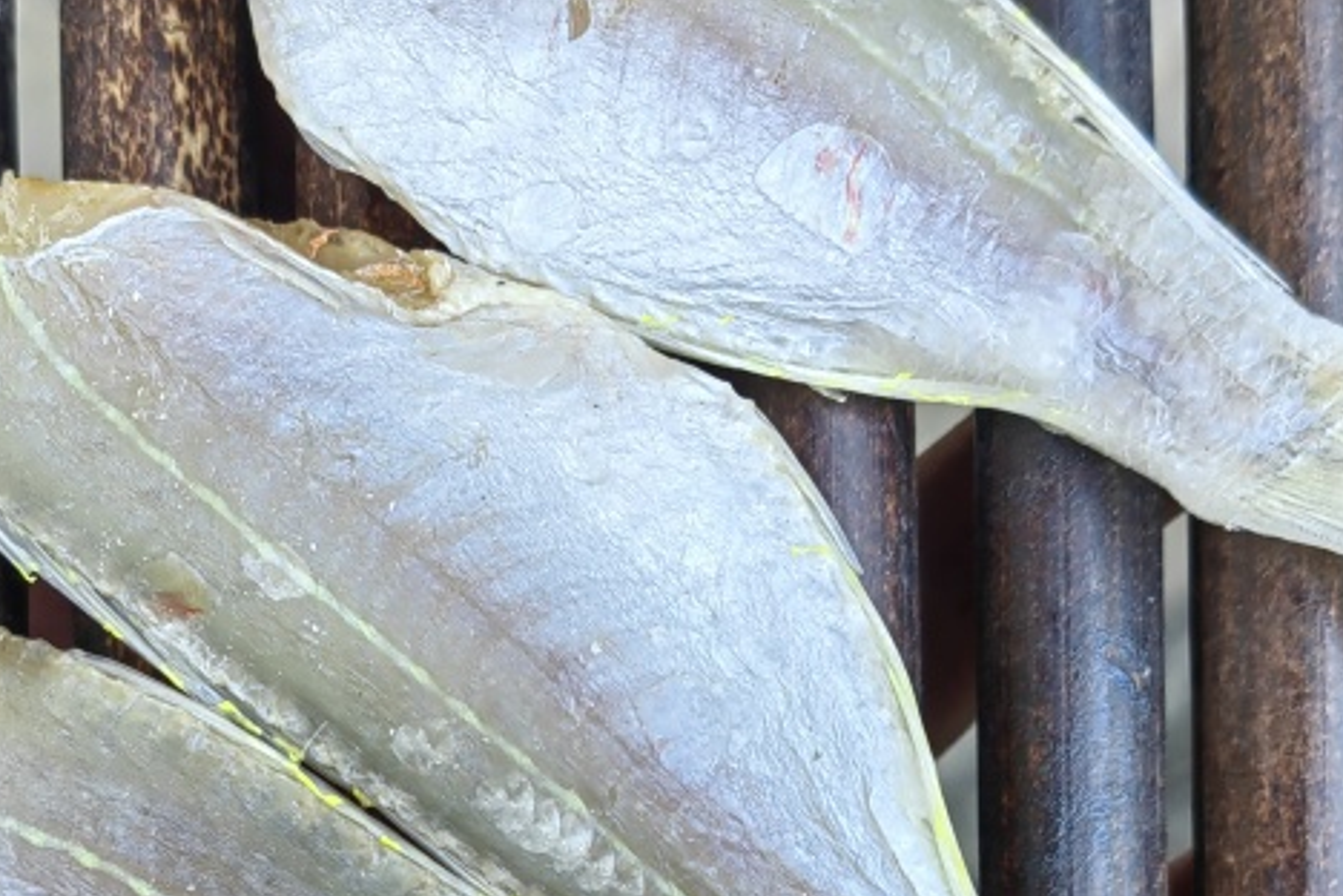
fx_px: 2387
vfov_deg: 20.3
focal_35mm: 64
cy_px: 975
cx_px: 551
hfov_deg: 31.3
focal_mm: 5.54
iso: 160
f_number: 1.8
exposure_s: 1/590
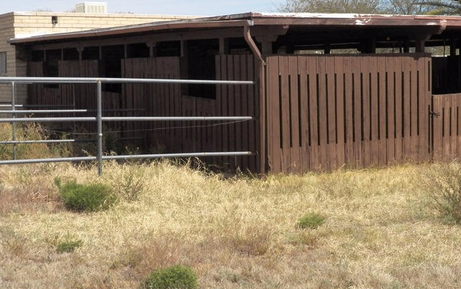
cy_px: 108
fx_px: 804
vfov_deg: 20.3
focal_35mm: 64
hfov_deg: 31.9
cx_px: 263
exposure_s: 1/1600
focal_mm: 7.1
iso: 125
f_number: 4.5
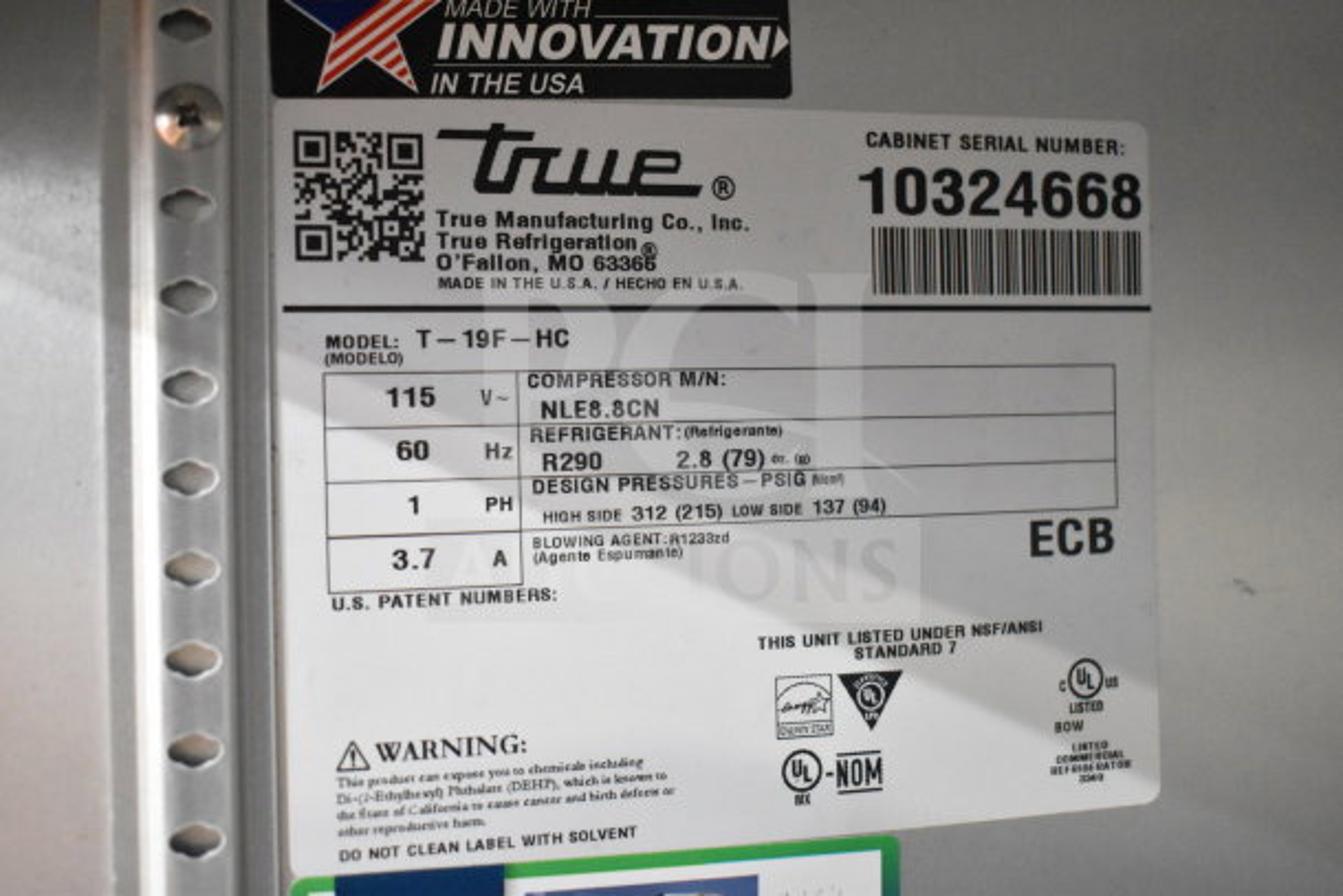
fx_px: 1679
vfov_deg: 29.9
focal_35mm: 45
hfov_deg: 43.6
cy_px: 448
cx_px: 672
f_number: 4.2
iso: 8000
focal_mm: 30
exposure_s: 1/50
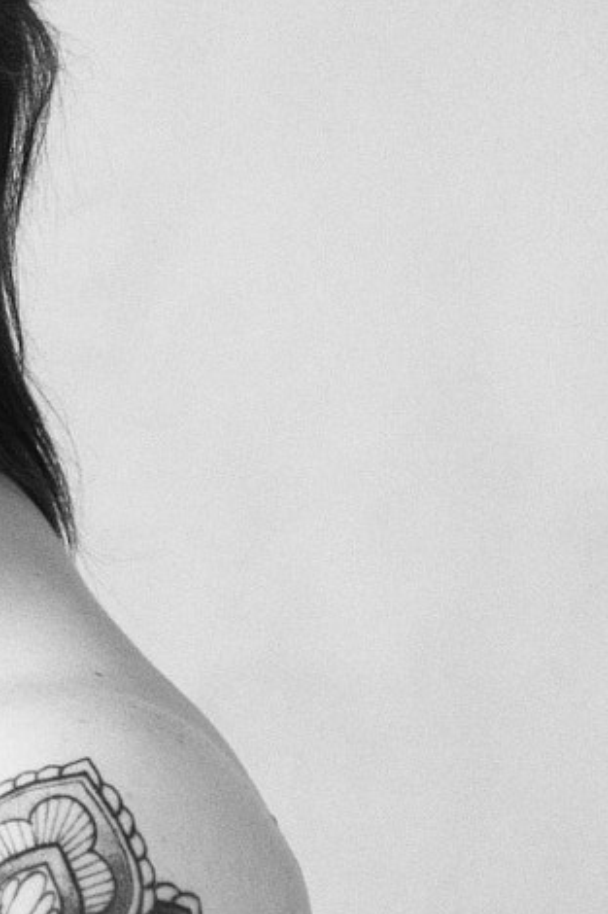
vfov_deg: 6.1
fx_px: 8543
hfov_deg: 4.1
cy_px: 1038
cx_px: -363
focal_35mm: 337
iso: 400
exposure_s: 1/200
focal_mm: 66
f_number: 5.3
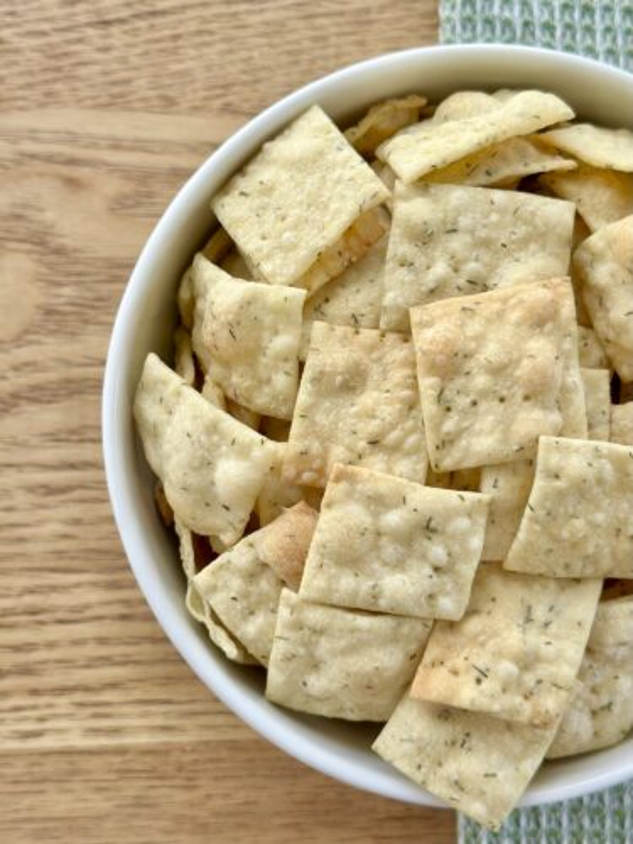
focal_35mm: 48
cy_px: 422
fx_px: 1170
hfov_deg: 30.3
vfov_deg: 39.7
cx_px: 316
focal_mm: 6.86
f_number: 1.78
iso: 100
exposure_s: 1/121
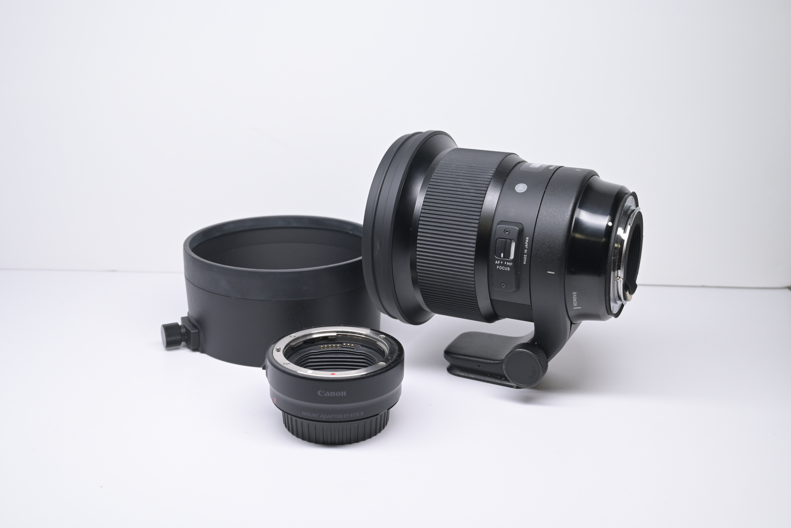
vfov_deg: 33.4
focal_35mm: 40
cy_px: 264
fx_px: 879
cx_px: 396
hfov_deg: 48.5
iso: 640
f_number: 9
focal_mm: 40
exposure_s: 1/50
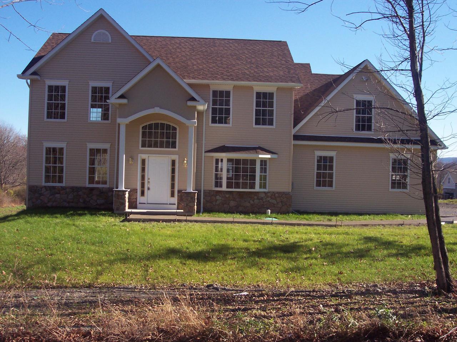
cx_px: 228
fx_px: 501
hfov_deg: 49.0
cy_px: 171
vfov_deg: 37.7
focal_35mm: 38
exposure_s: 1/350
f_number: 4.8
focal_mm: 8
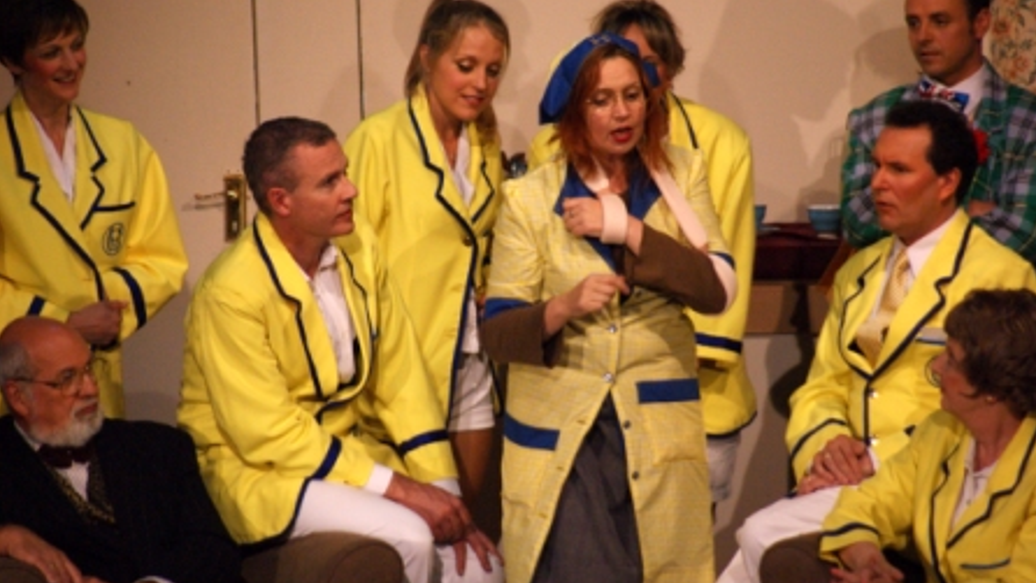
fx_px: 9973
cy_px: 311
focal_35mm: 363
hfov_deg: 5.9
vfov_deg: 3.3
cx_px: 518
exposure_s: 1/100
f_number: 5.6
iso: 800
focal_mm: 230
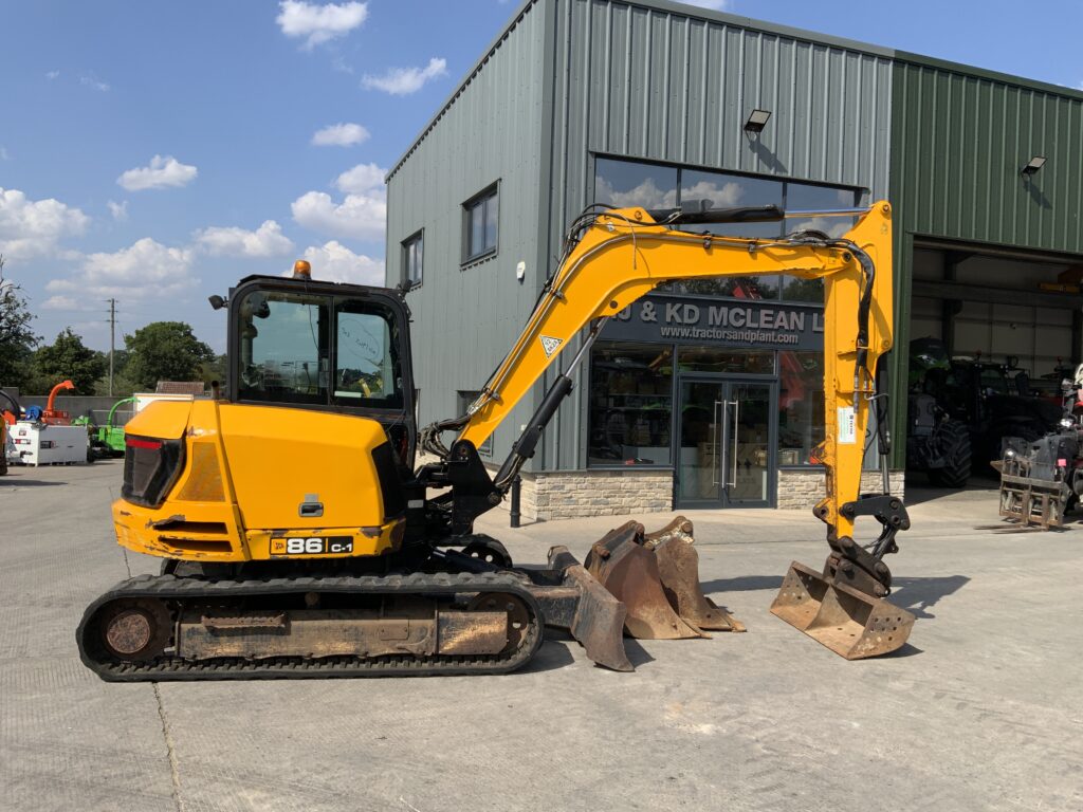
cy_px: 406
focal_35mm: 29
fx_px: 907
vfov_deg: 48.2
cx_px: 542
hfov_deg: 61.7
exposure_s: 1/1912
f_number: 1.8
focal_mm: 3
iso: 16
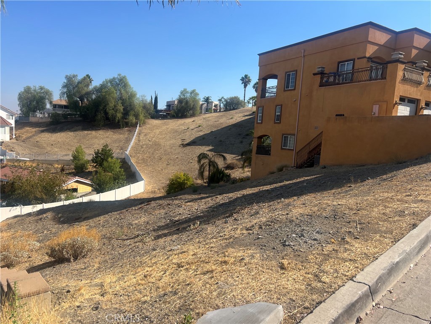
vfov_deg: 53.1
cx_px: 216
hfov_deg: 67.3
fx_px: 324
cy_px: 162
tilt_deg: -6.8
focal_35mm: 26
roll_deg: -4.3
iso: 50
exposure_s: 1/3831
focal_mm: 5.7
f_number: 1.5
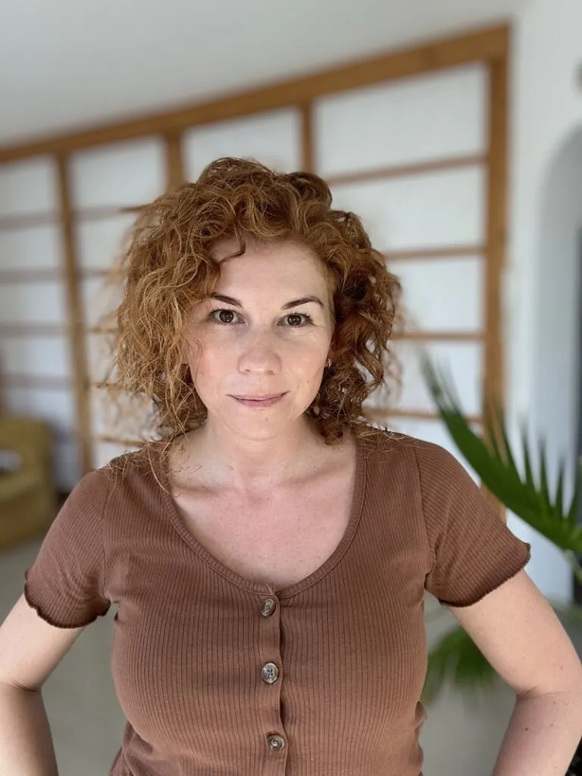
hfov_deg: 46.8
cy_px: 388
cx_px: 291
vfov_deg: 60.0
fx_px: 673
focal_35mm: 30
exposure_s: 1/100
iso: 50
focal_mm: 2.69
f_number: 1.9
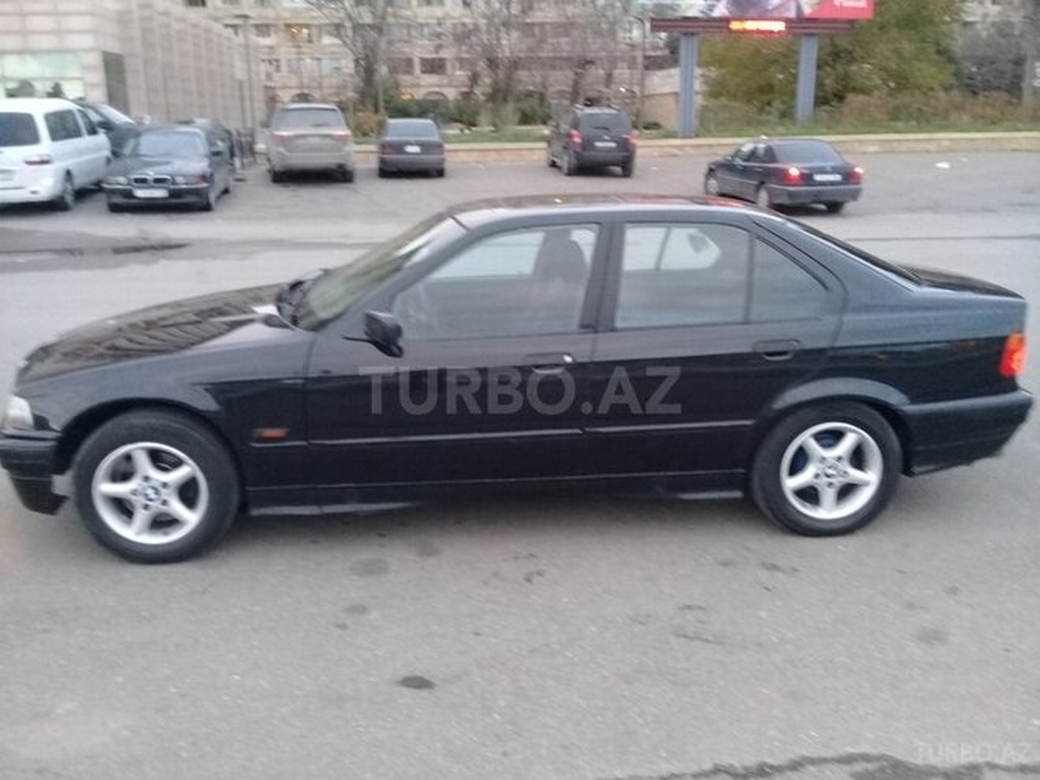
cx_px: 520
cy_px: 390
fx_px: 931
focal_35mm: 31
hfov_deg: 58.4
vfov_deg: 45.4
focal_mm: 3.3
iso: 200
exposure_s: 1/17
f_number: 2.2
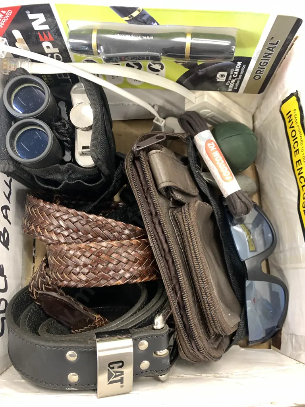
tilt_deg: -77.6
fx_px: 305
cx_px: 152
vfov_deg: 67.3
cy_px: 204
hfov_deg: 53.1
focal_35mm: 26
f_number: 1.8
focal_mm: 4.25
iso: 125
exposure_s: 1/50
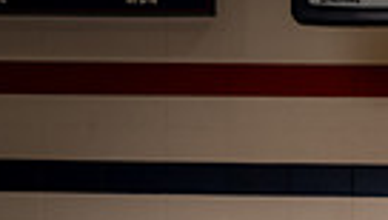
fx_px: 1638
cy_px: 629
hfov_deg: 13.3
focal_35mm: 159
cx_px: 391
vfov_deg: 7.0
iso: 125
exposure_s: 1/250
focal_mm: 46
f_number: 5.6
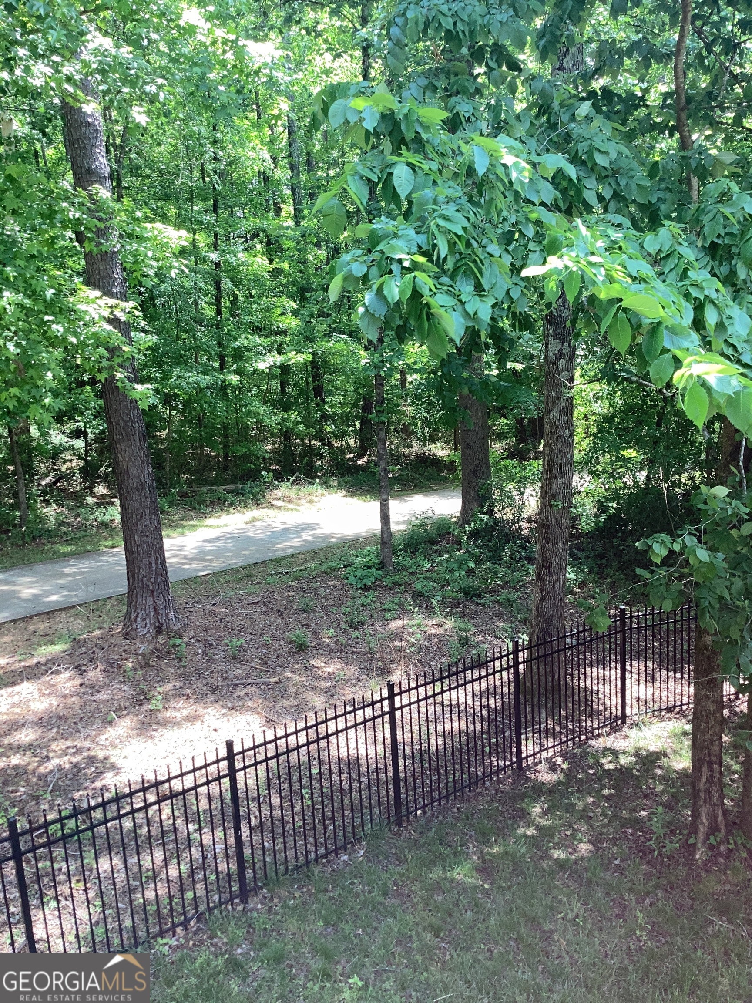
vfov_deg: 58.4
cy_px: 502
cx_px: 376
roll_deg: +2.7
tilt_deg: -12.6
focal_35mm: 31
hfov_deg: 45.4
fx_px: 898
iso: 40
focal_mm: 3.3
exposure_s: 1/120
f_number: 2.4
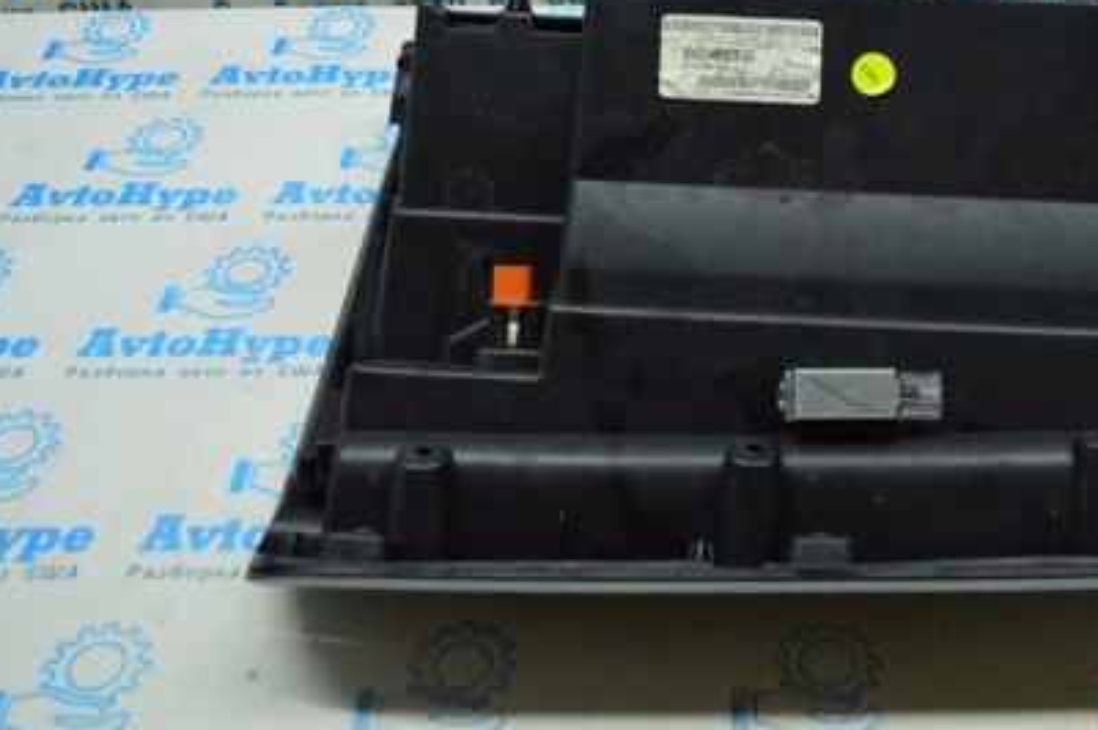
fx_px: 1463
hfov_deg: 40.6
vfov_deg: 27.9
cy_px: 281
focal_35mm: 48
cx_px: 736
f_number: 4
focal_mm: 20
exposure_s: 1/1000
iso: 6400
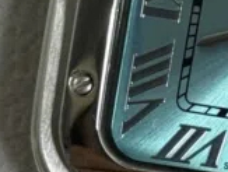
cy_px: 3
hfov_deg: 10.2
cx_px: 318
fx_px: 1241
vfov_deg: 7.9
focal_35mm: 188
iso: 50
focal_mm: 6.76
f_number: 1.78
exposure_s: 1/121
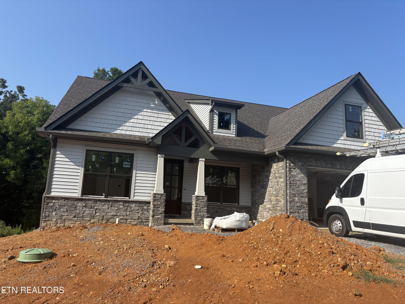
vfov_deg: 53.1
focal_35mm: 26
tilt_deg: +9.2
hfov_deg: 67.3
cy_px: 152
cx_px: 202
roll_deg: -2.9
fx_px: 304
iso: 50
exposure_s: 1/2398
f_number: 1.6
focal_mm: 5.96
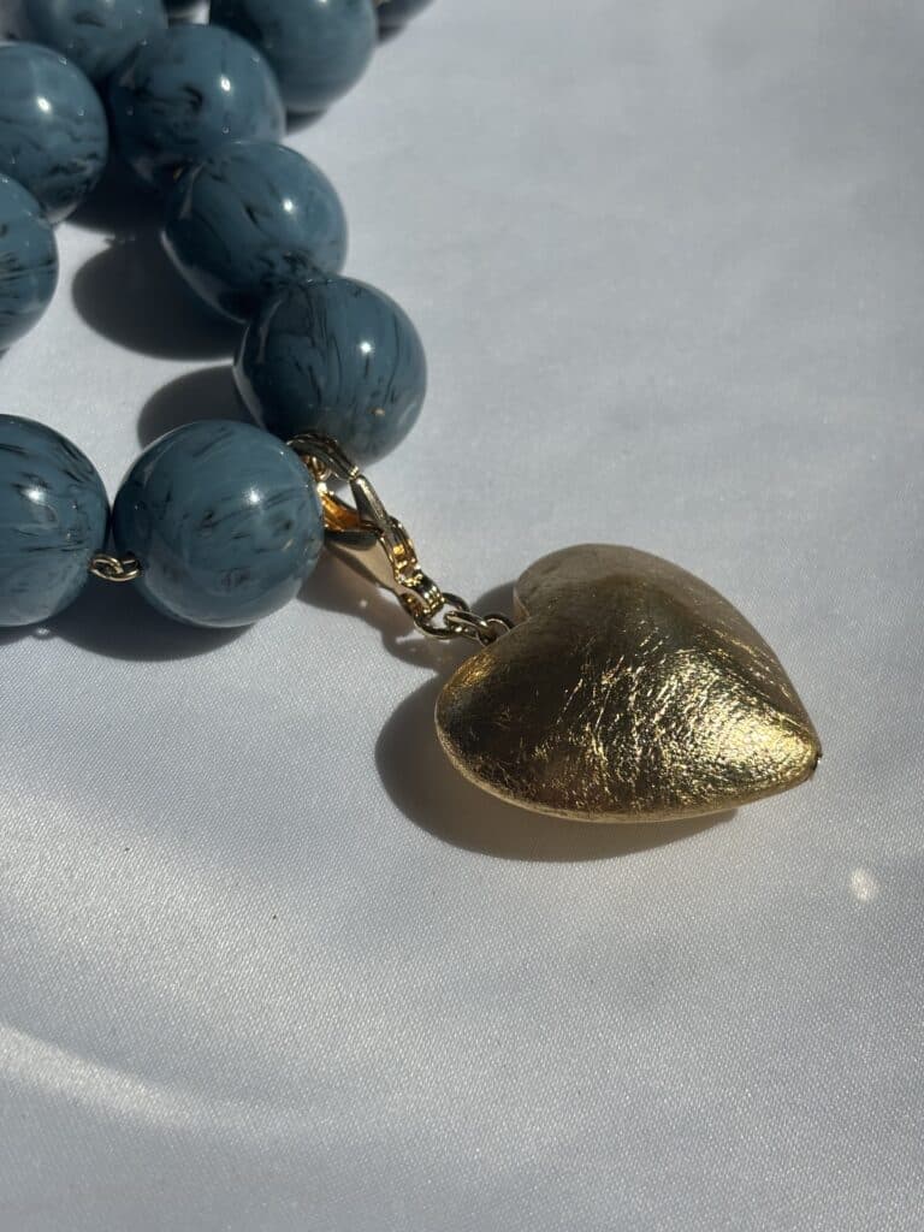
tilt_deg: -53.3
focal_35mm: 52
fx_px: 1851
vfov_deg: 36.8
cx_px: 462
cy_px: 616
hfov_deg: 28.0
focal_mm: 5.96
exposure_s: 1/7692
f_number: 1.6
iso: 32
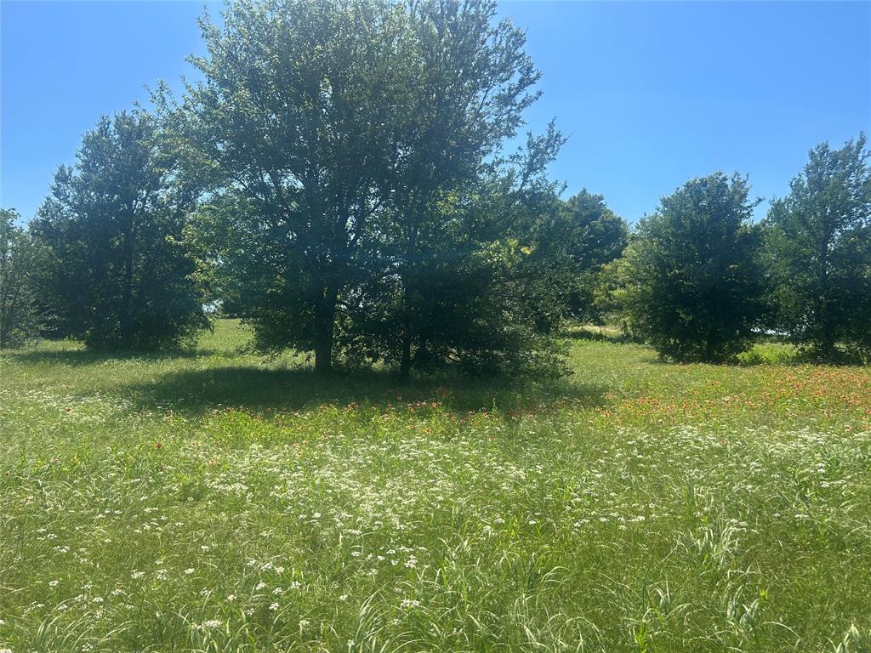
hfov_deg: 67.3
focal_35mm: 26
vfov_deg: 53.1
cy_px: 326
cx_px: 436
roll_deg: +0.4
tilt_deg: +4.7
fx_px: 654
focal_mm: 5.7
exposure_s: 1/2762
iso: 50
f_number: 1.5
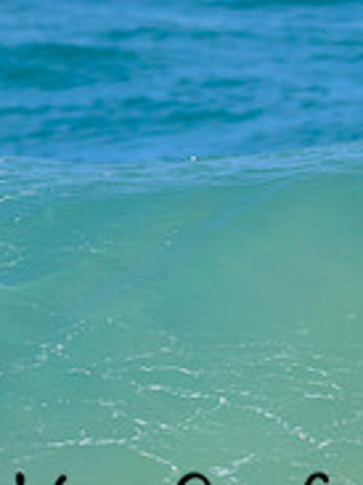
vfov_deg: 0.6
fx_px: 46908
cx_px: 403
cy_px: 403
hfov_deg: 0.4
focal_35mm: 3351
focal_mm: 800
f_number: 6.3
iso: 450
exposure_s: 1/2000
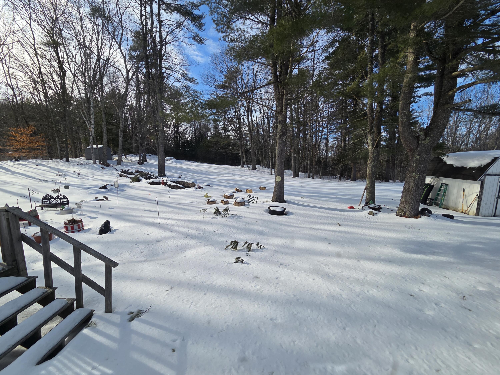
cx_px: 250
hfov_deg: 106.2
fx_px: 188
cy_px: 188
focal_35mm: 13
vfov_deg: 89.9
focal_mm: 2.2
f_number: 2.2
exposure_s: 1/1126
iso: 50
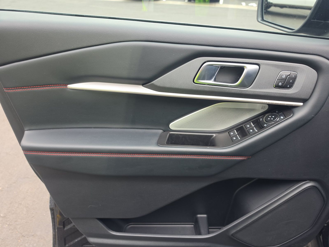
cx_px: 164
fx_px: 219
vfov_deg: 58.9
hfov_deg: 73.9
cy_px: 124
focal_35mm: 23
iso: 28
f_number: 1.4
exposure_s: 1/119
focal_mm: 6.5
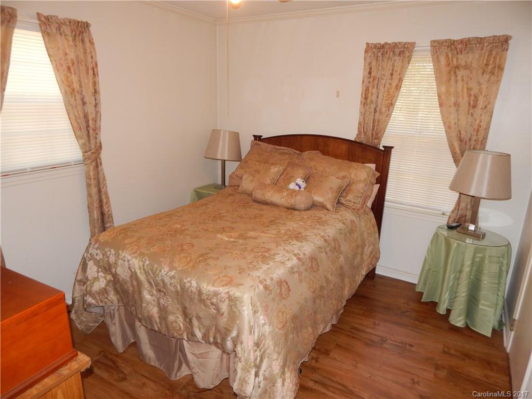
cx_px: 266
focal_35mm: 22
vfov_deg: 61.1
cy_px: 200
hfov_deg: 76.4
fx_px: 338
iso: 200
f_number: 3
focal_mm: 4
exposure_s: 1/30
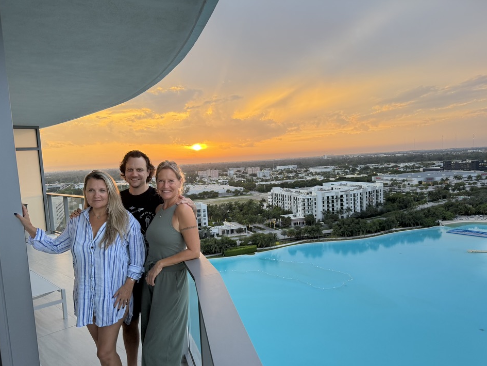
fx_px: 366
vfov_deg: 53.0
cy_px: 197
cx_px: 233
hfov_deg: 67.3
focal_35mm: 26
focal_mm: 6.76
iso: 160
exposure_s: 1/219
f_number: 1.78
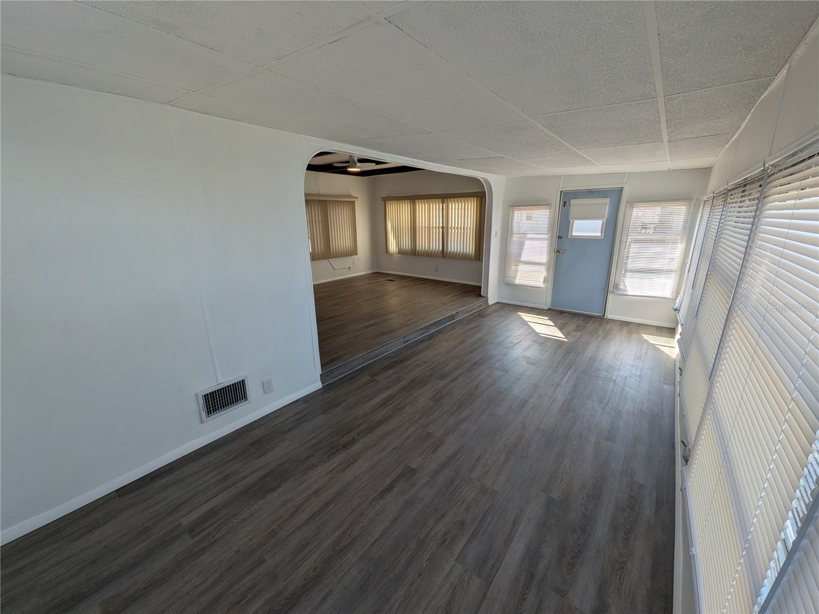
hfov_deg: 102.1
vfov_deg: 85.7
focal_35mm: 14
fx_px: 331
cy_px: 307
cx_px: 410
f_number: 2.2
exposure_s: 1/507
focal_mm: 1.85
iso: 42
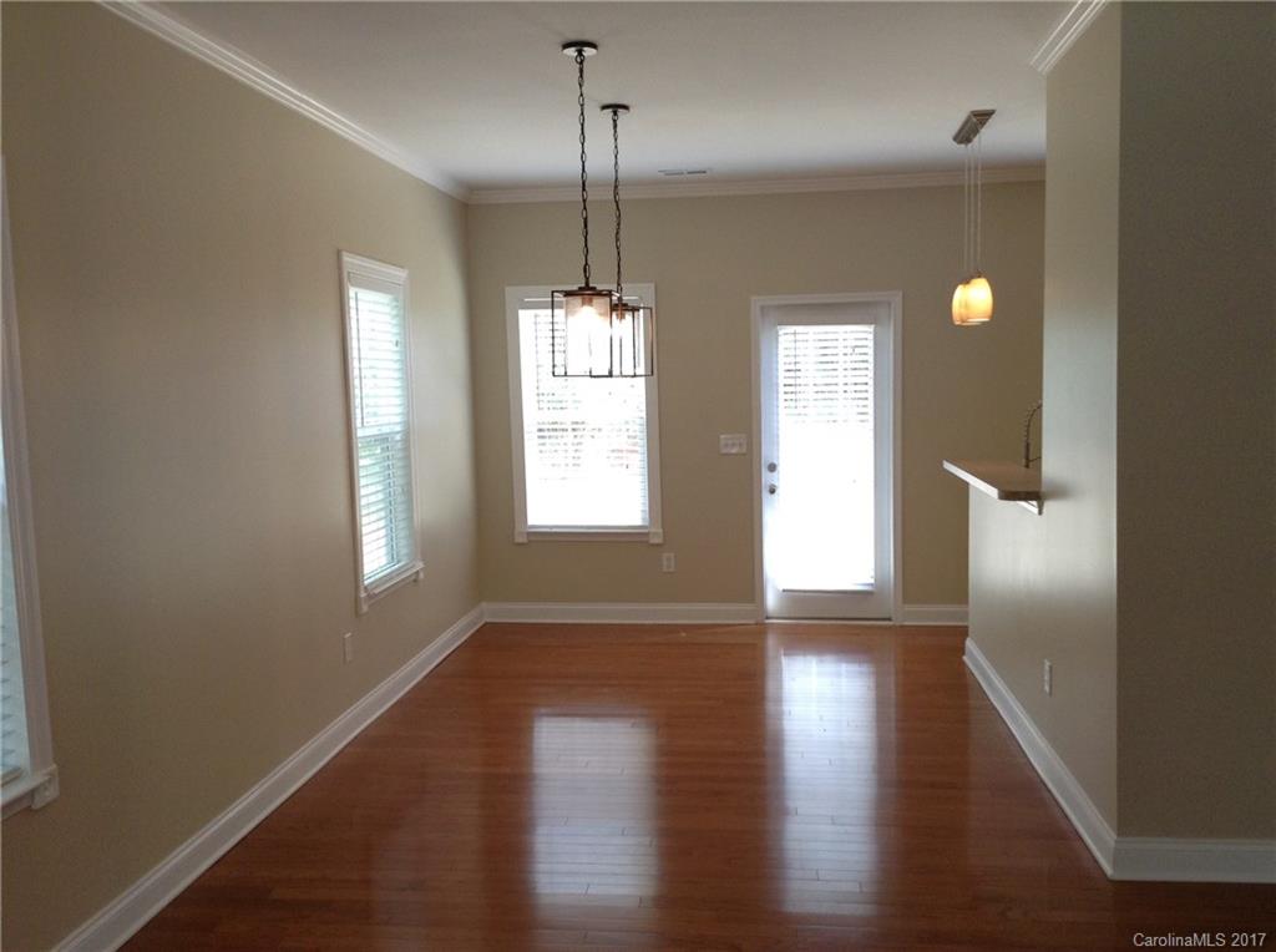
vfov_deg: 42.8
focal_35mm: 33
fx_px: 1214
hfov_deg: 55.4
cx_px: 638
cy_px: 476
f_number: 2.4
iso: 50
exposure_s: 1/24
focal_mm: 3.3
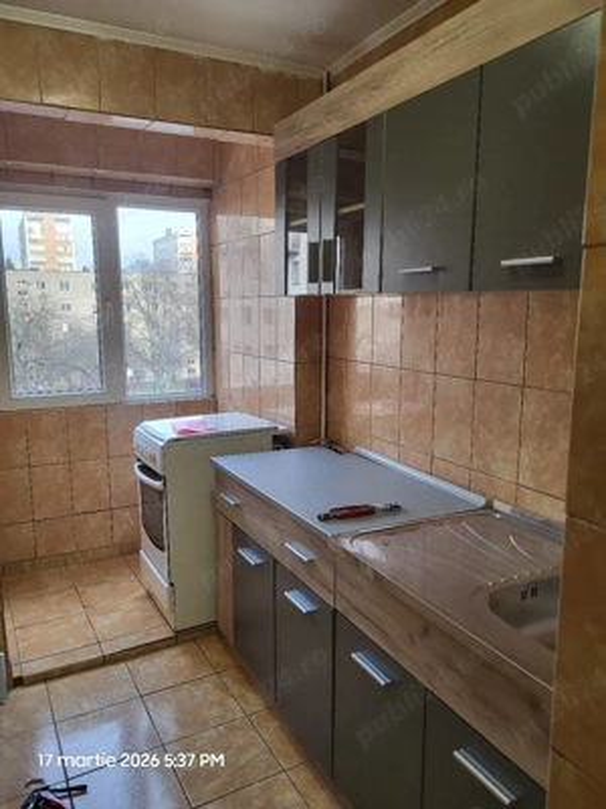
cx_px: 303
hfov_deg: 53.1
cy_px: 404
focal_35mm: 26
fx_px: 607
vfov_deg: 67.3
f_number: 1.8
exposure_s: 1/101
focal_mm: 5.4
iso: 160
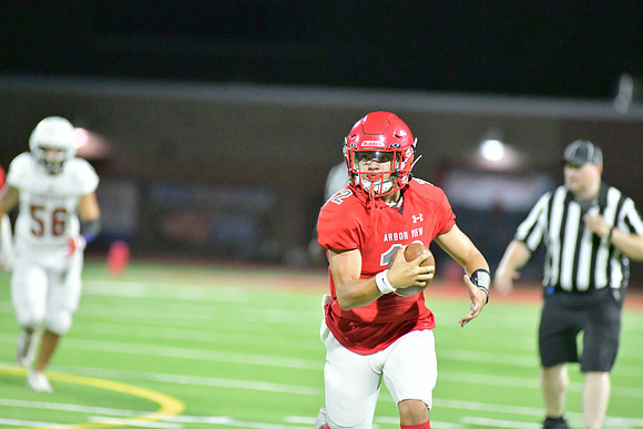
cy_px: 214
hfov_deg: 6.9
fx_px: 5359
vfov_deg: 4.6
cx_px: 322
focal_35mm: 300
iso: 25600
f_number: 4
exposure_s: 1/1250
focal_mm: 300
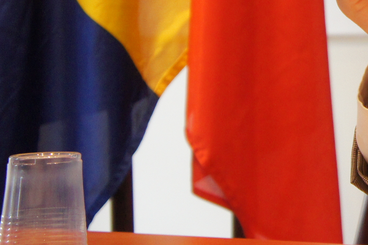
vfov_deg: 10.1
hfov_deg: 14.1
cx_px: 595
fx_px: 1365
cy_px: -52
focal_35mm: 134
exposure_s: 1/50
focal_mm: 27
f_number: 4
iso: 1250
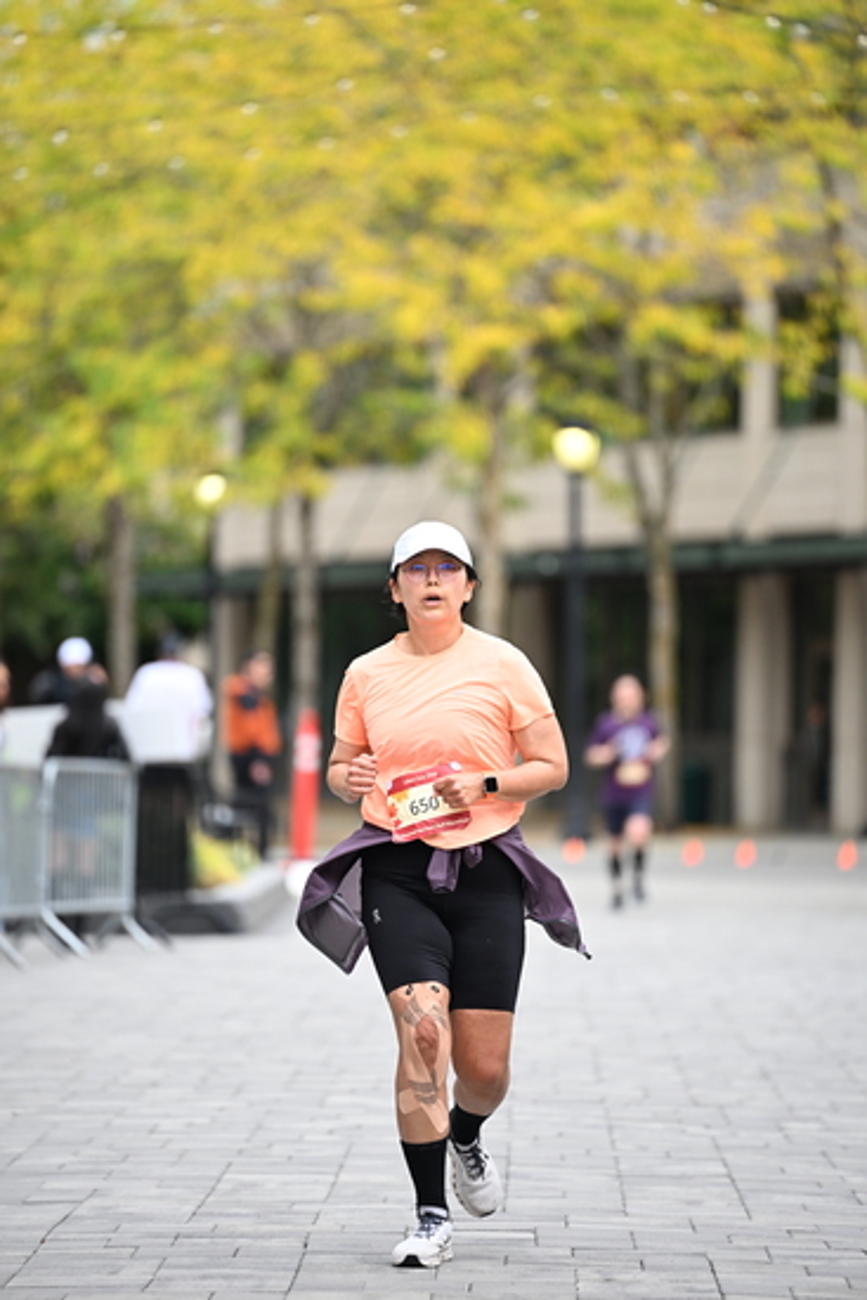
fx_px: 7220
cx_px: 434
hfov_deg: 6.9
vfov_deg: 10.3
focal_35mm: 200
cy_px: 650
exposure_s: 1/1600
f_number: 2.8
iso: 640
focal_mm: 200
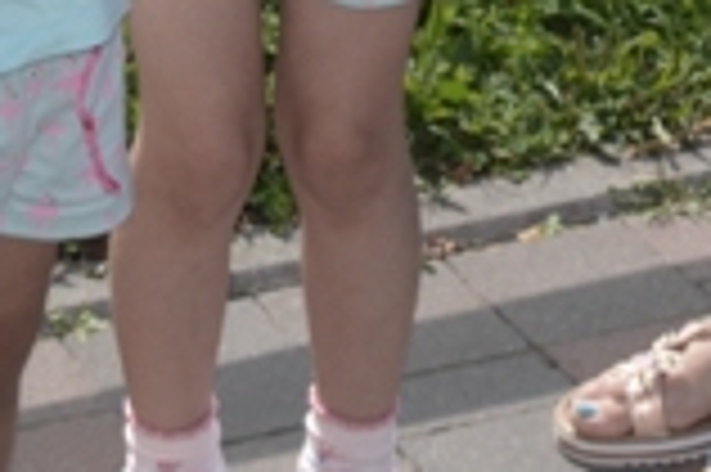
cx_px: 326
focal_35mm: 205
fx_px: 4044
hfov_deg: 10.0
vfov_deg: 5.8
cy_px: -1313
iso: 100
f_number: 7.1
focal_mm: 18
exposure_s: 1/200
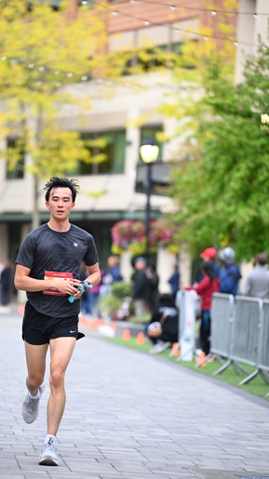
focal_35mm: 168
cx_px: 109
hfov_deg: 7.2
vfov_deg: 12.8
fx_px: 2134
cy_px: 242
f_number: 2.8
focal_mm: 150
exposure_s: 1/1600
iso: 1000
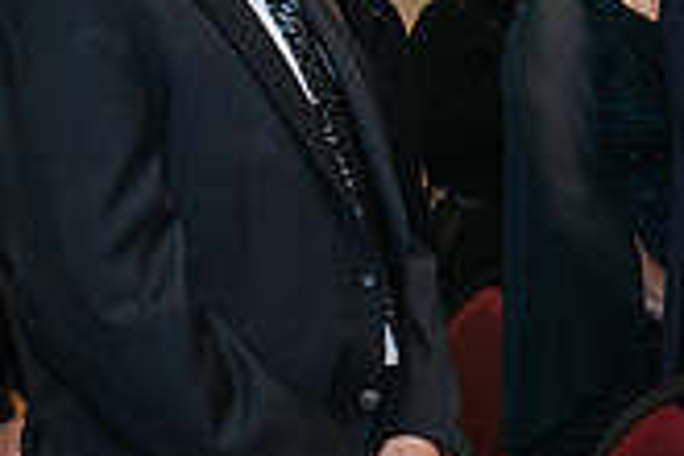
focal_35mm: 123
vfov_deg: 11.1
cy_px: 290
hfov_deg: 15.3
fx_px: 2337
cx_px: 1036
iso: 800
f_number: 3.2
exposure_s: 1/200
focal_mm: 35
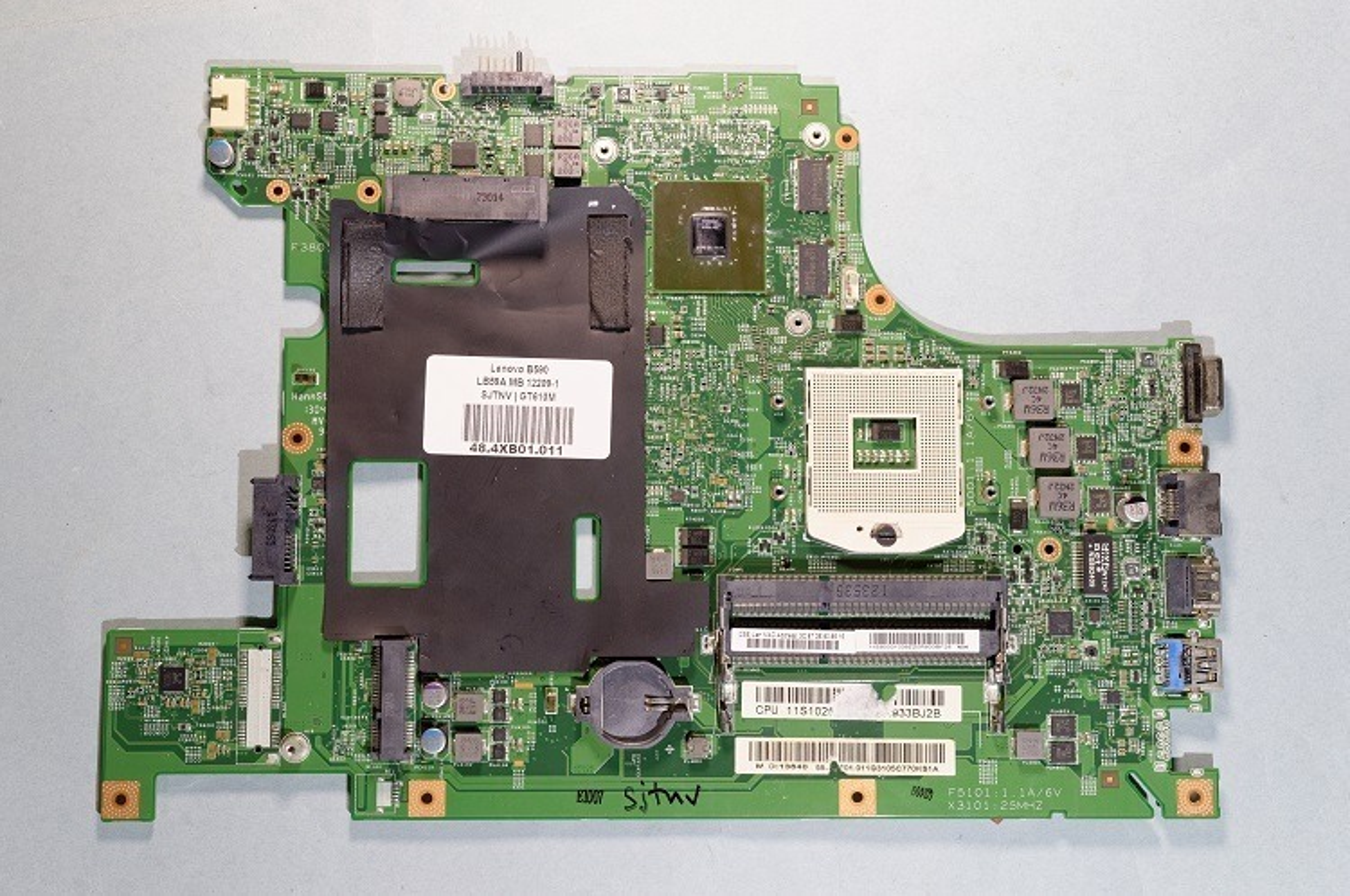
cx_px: 675
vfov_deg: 30.8
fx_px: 1629
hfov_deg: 45.0
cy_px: 448
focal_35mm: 44
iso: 100
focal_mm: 29
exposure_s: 1/3
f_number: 8
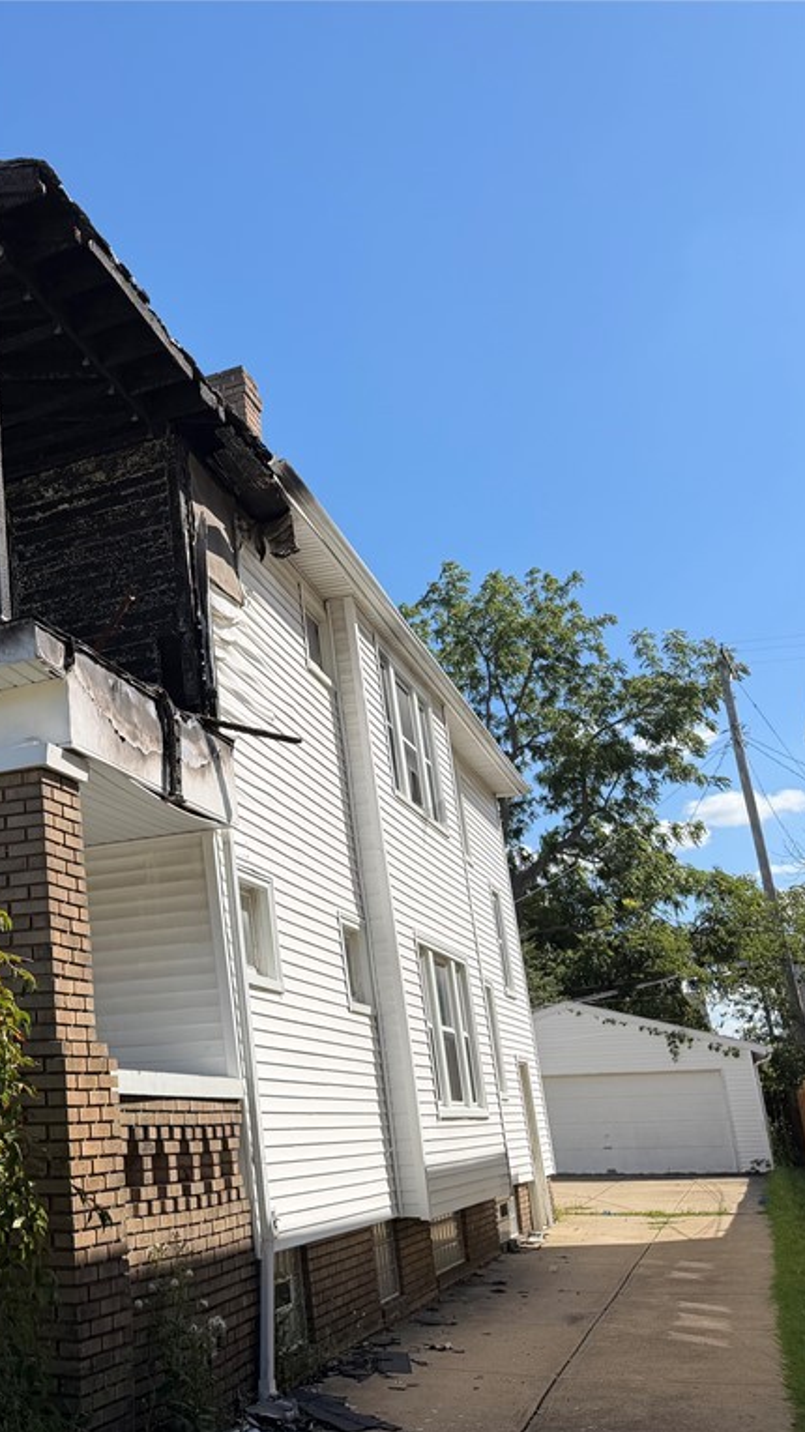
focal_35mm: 35
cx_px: -56
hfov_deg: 30.5
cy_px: 717
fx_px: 1329
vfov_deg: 56.6
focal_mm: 6.76
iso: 80
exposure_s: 1/3279
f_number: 1.78
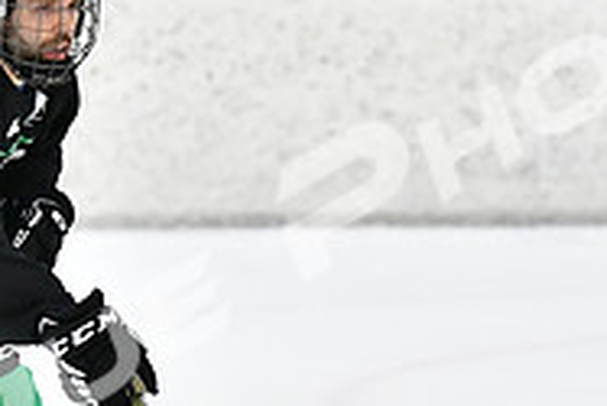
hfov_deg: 3.7
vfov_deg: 2.5
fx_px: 9399
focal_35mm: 557
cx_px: 97
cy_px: 330
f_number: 2.8
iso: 6400
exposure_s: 1/1600
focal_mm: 120
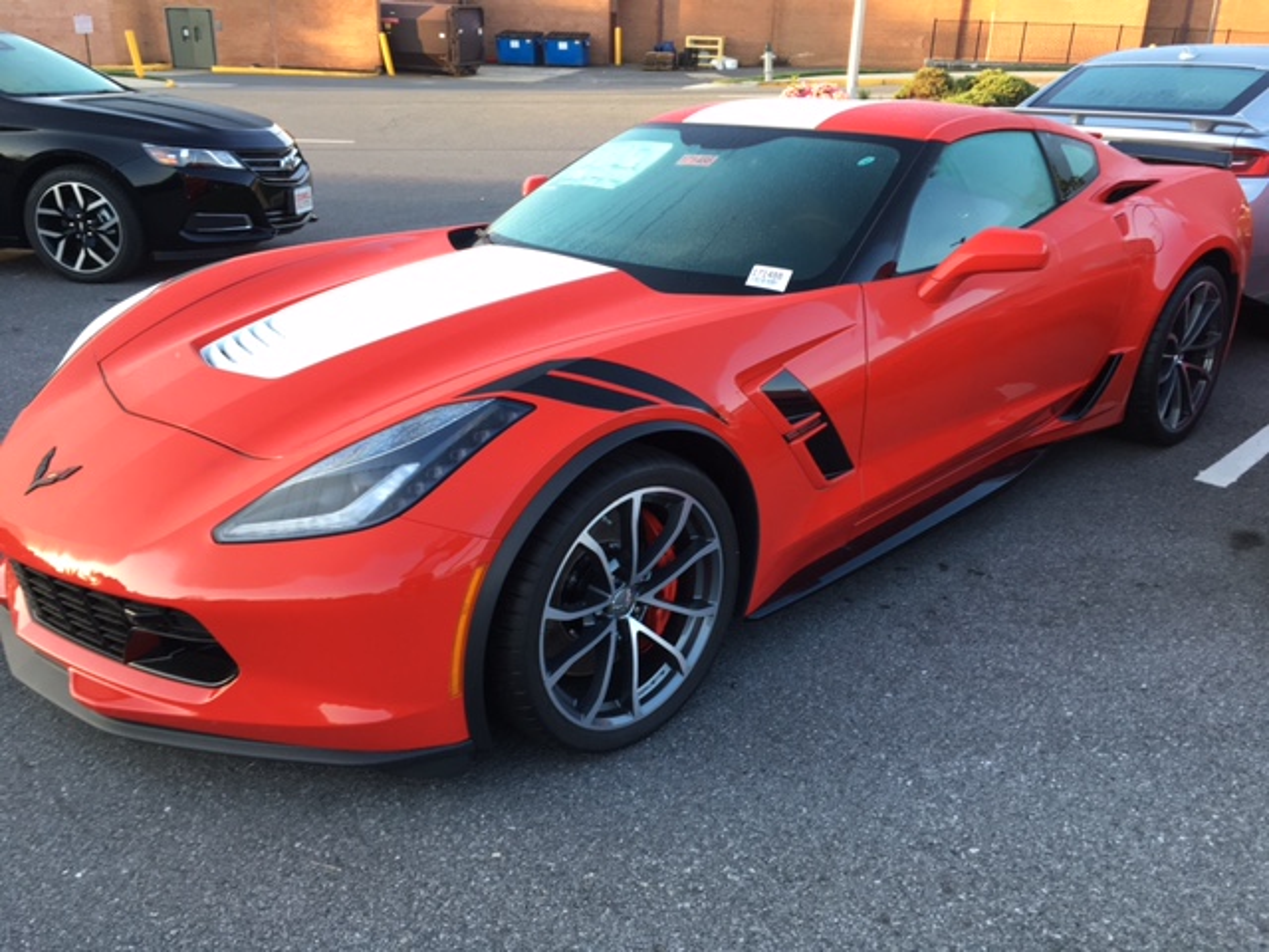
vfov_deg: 48.2
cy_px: 476
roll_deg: -1.7
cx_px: 634
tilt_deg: -23.6
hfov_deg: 61.7
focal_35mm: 29
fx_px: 1063
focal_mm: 4.15
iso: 40
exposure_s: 1/120
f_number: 2.2
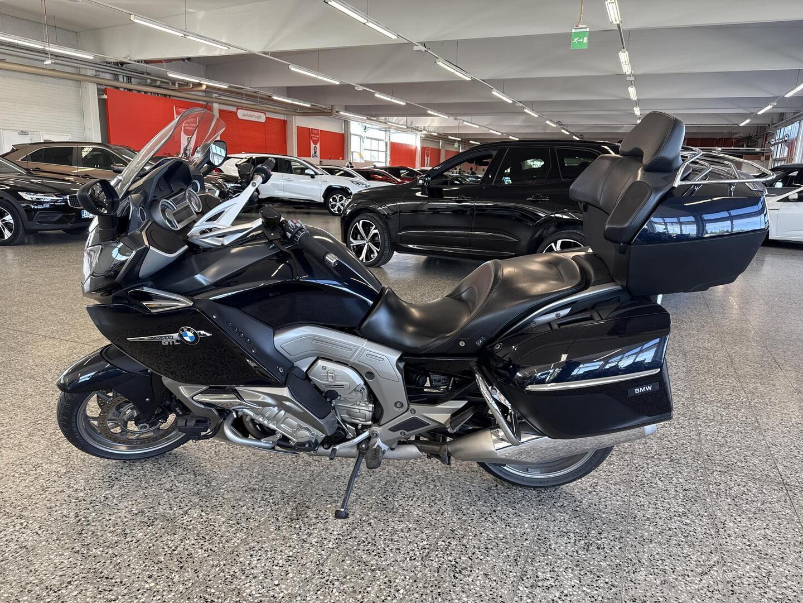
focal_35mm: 24
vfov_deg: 56.8
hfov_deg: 71.6
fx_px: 557
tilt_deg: -13.2
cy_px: 302
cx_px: 402
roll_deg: -2.2
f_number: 1.78
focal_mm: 6.76
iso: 80
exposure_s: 1/100
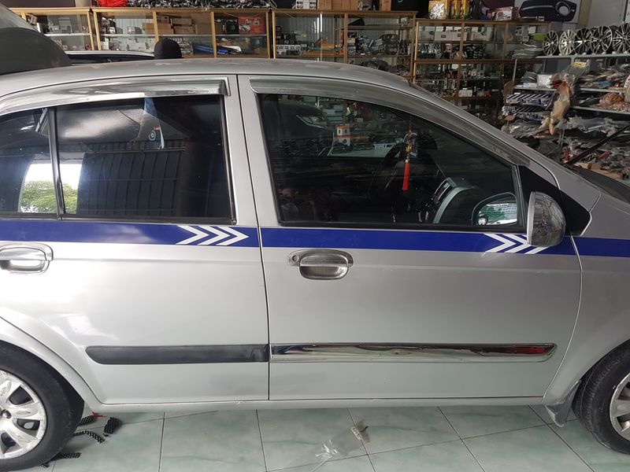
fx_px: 473
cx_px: 315
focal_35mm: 26
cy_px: 236
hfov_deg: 67.3
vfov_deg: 53.1
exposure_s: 1/50
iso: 80
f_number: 1.7
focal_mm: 4.2
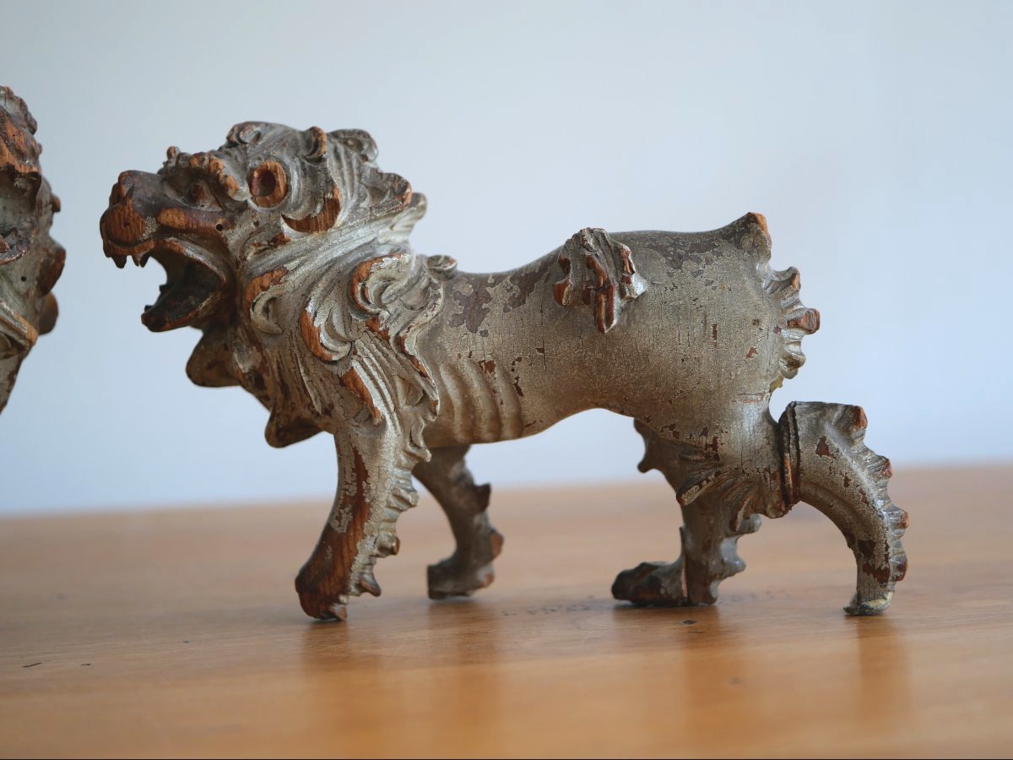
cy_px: 380
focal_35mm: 60
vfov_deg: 24.4
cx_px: 506
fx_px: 1756
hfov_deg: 32.2
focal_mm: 30
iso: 250
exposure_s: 1/60
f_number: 2.8
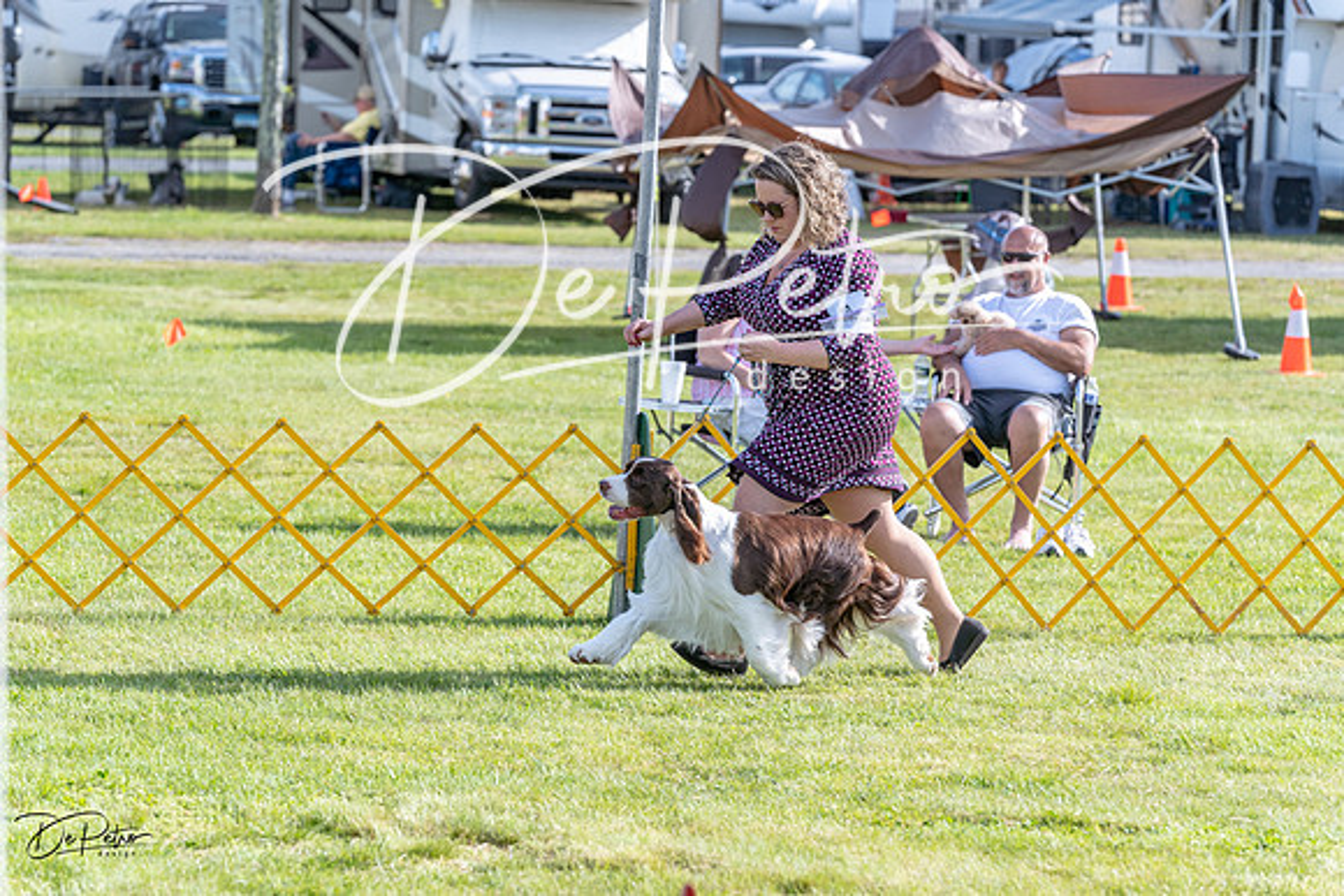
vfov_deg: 9.0
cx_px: 672
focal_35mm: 152
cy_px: 448
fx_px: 5676
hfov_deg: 13.5
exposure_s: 1/1250
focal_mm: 152
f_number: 5.6
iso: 400
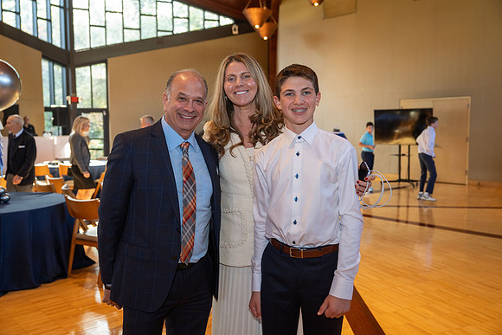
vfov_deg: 38.9
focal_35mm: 34
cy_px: 168
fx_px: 474
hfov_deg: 55.8
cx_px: 251
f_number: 3.5
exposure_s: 1/160
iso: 1000
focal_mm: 34
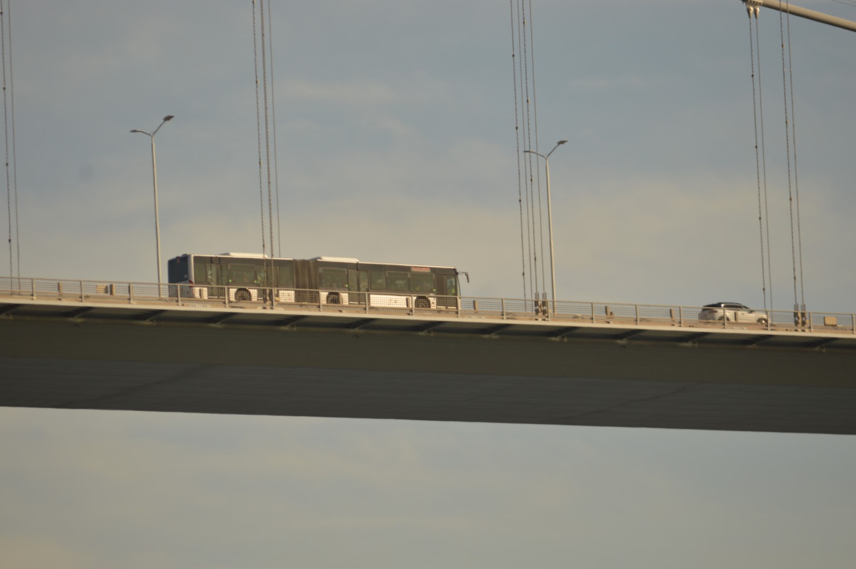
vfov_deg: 4.6
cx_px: 428
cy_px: 284
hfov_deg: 6.9
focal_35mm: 300
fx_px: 7127
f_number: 5.6
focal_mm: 200
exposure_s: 1/640
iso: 100
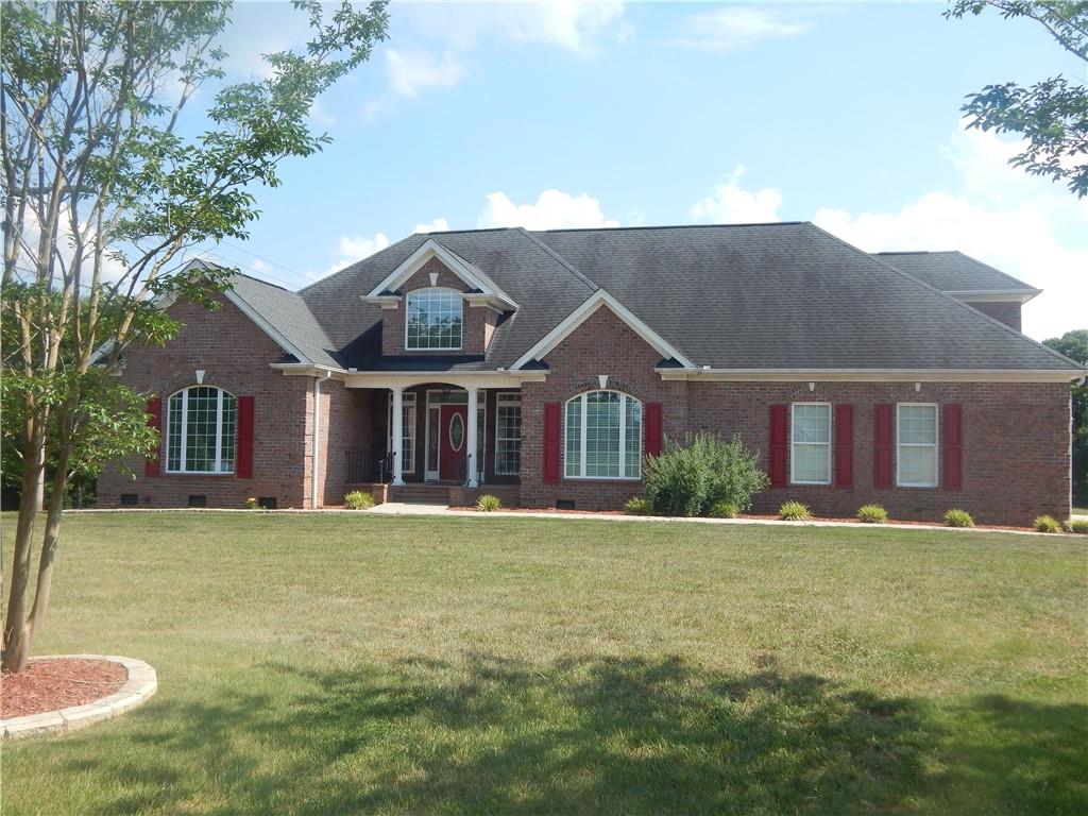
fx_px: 974
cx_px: 544
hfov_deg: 58.4
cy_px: 408
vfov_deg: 45.4
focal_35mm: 31
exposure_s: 1/800
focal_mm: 5.6
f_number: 3.2
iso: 125
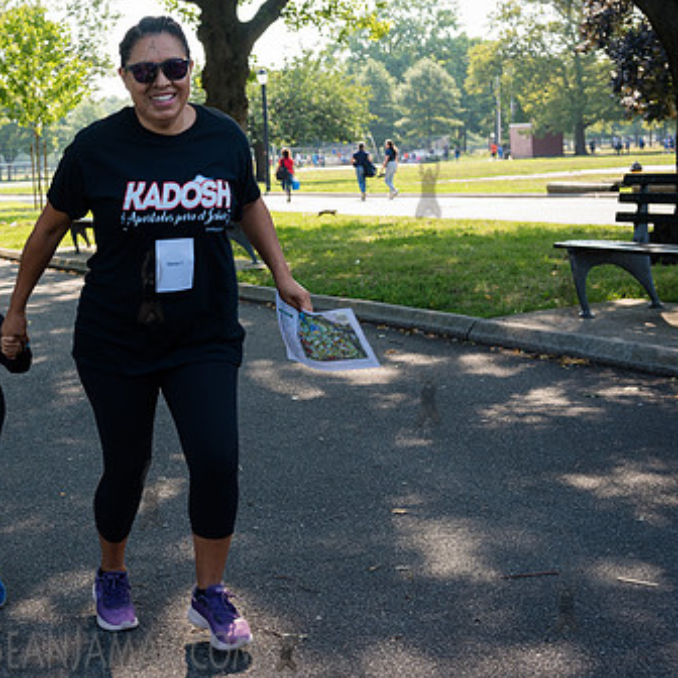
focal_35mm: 62
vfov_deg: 27.7
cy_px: 269
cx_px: 114
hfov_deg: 27.1
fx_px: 1374
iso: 250
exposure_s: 1/250
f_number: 4.5
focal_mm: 38
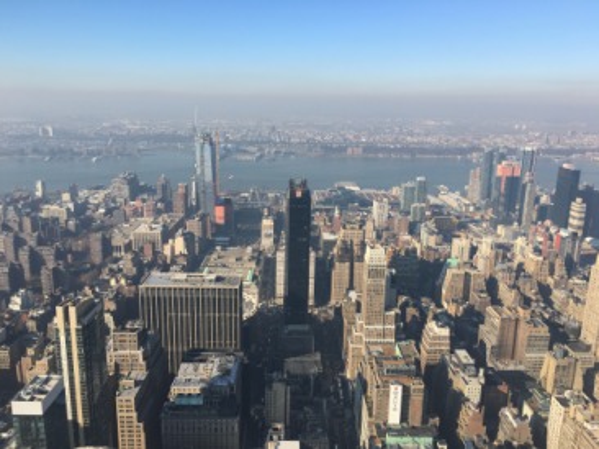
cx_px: 300
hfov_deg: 61.7
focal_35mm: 29
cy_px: 224
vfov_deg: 48.2
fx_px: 501
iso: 25
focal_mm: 4.15
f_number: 2.2
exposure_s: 1/1131
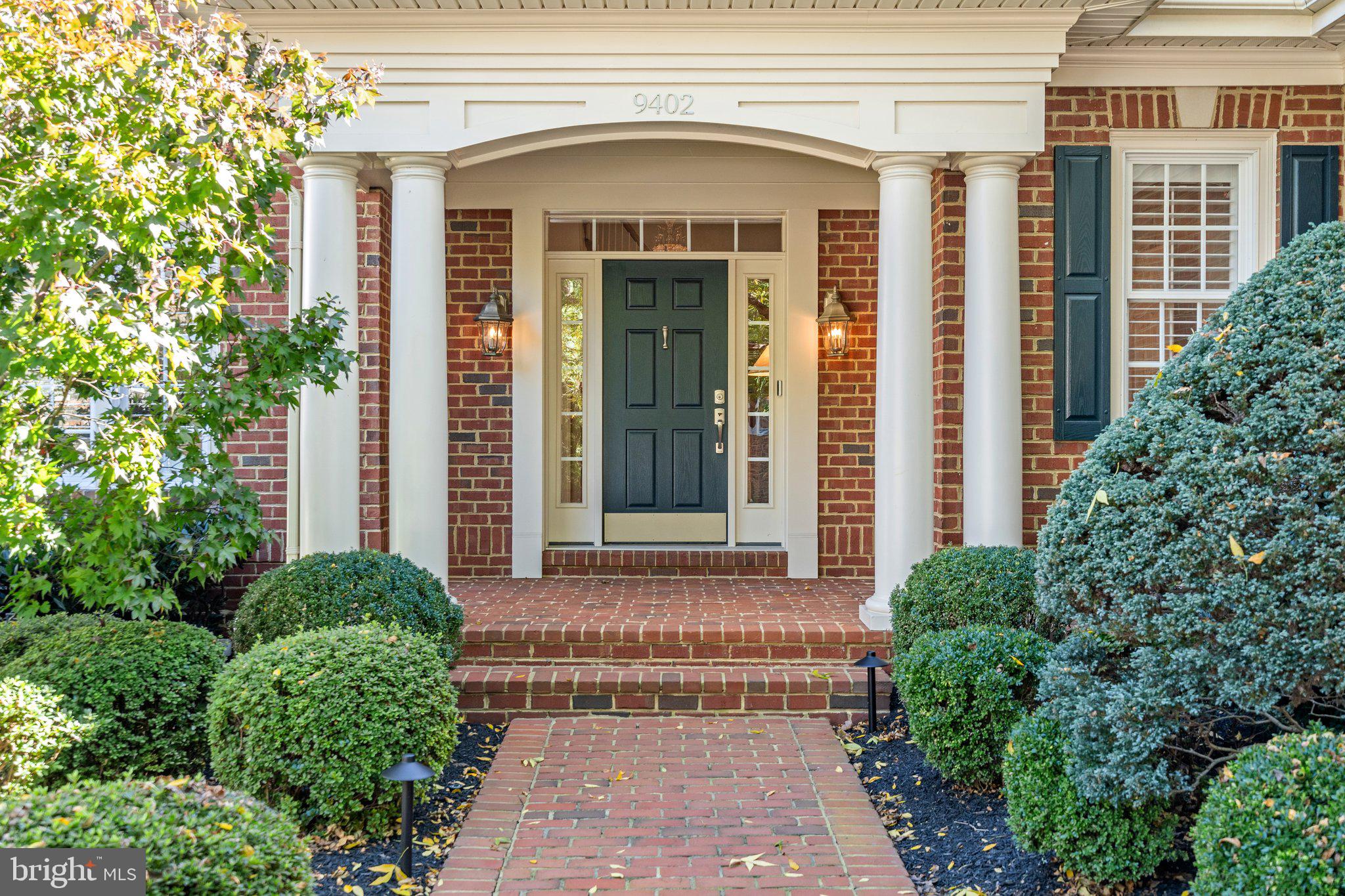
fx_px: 1307
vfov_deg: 37.8
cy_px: 448
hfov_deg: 54.4
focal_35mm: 35
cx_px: 672
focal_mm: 35
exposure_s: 1/50
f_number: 8
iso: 400
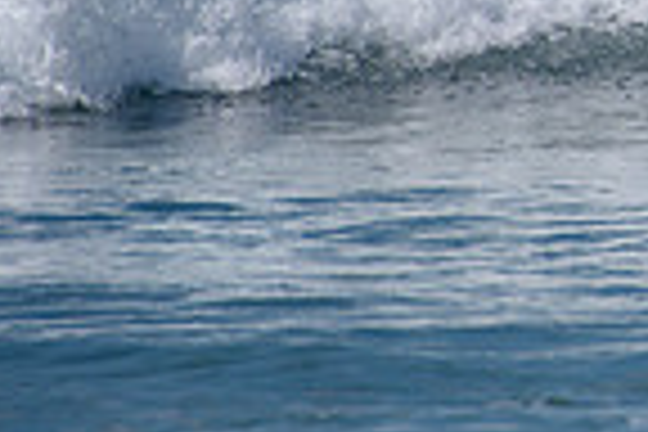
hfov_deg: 1.0
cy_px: -295
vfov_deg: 0.7
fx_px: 36213
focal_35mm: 2012
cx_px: 1246
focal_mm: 500
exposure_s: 1/2000
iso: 125
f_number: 5.6
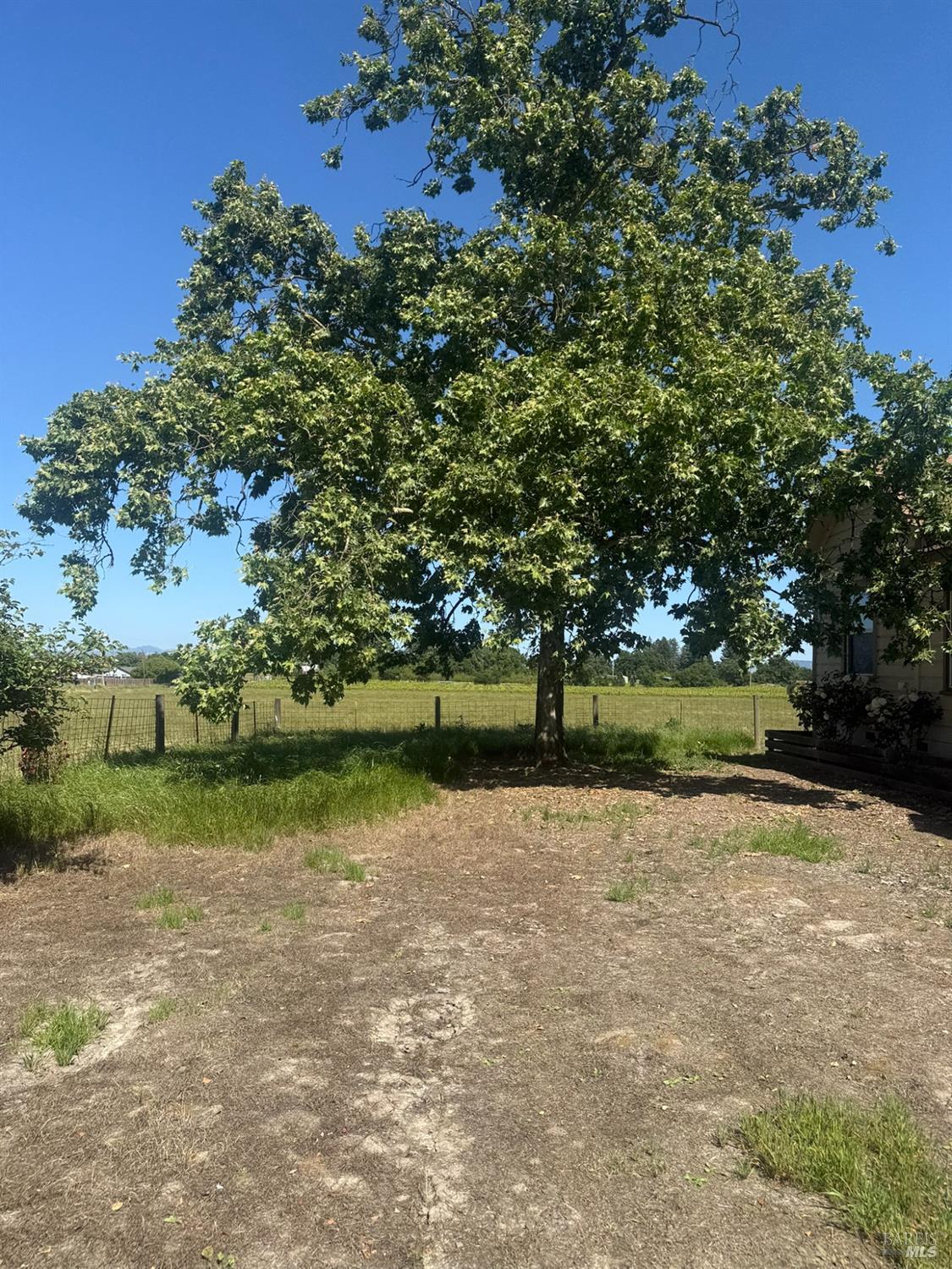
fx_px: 880
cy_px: 634
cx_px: 476
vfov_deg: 71.6
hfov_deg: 56.8
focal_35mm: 24
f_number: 1.78
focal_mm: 6.76
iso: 80
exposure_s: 1/3759
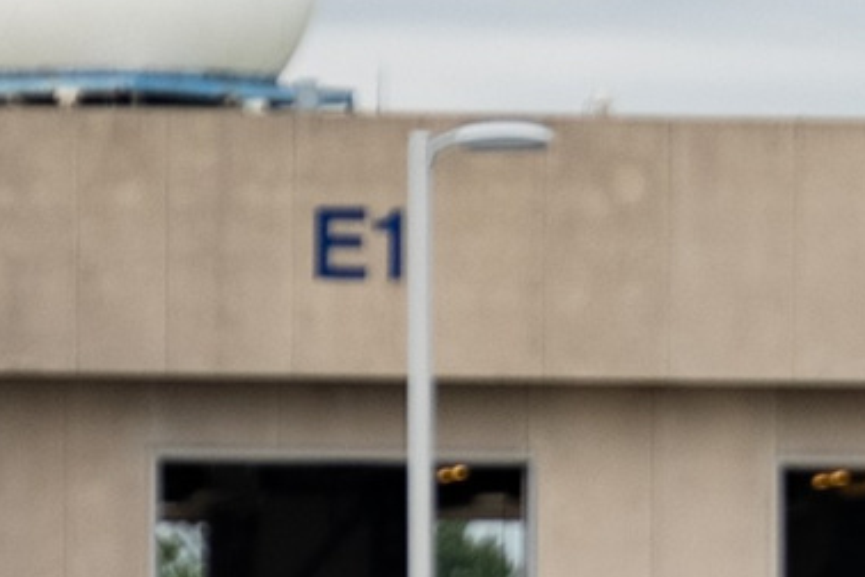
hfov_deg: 3.7
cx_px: 890
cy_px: 1047
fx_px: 13334
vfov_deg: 2.5
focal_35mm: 555
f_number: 2.8
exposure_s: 1/2500
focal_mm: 70
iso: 125
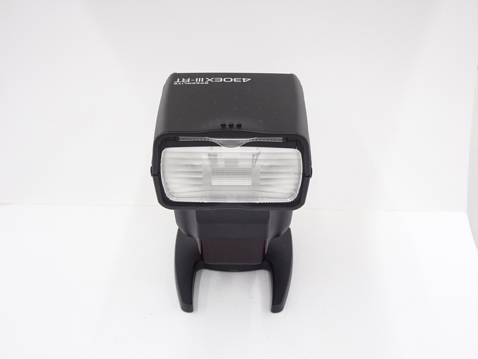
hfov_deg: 43.9
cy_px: 180
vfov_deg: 33.6
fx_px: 594
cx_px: 239
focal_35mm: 43
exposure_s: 1/50
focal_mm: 7.3
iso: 250
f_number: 4.5
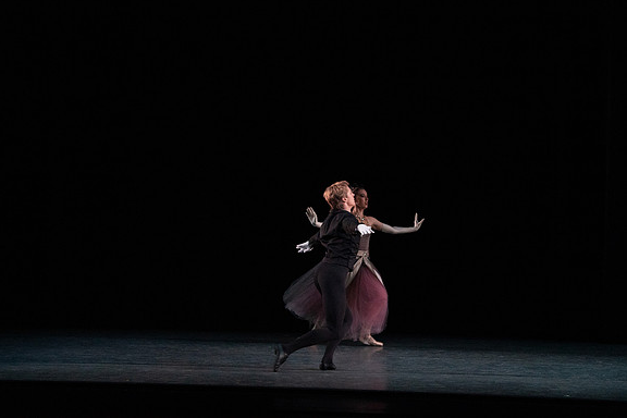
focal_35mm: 155
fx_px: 2699
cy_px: 208
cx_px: 312
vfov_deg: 8.9
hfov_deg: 13.2
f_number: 5.6
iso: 16000
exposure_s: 1/400
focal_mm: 154
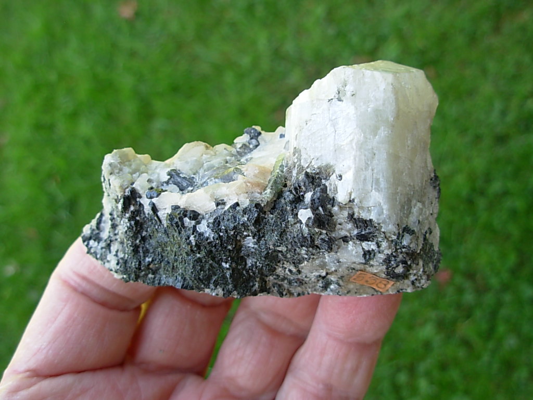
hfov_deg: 49.0
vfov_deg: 37.7
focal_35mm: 38
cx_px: 266
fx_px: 585
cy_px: 200
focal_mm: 6.3
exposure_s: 1/64
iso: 50
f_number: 2.9
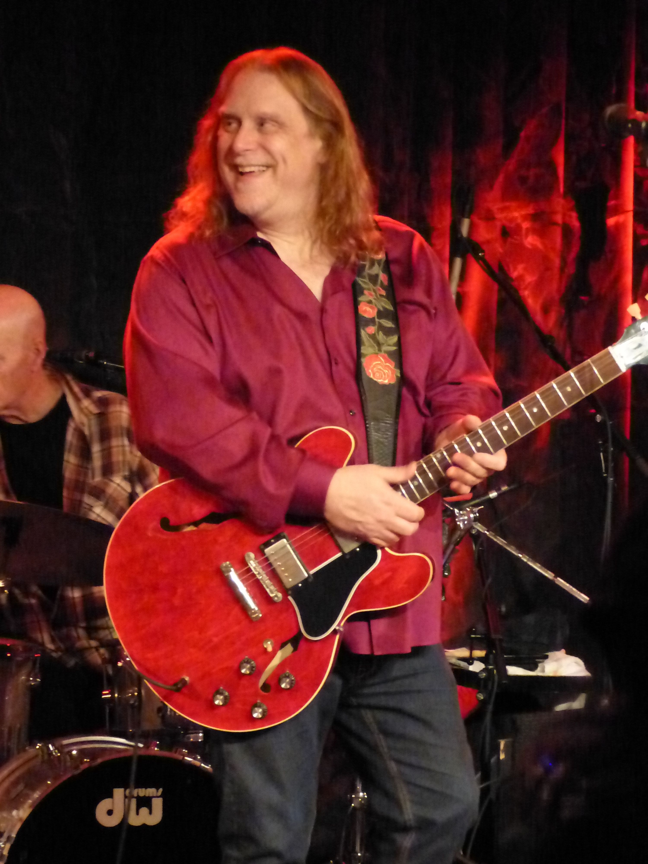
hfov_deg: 11.6
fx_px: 3195
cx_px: 324
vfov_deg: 15.4
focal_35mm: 128
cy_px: 432
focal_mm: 20.9
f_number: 2.8
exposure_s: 1/50
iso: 3200
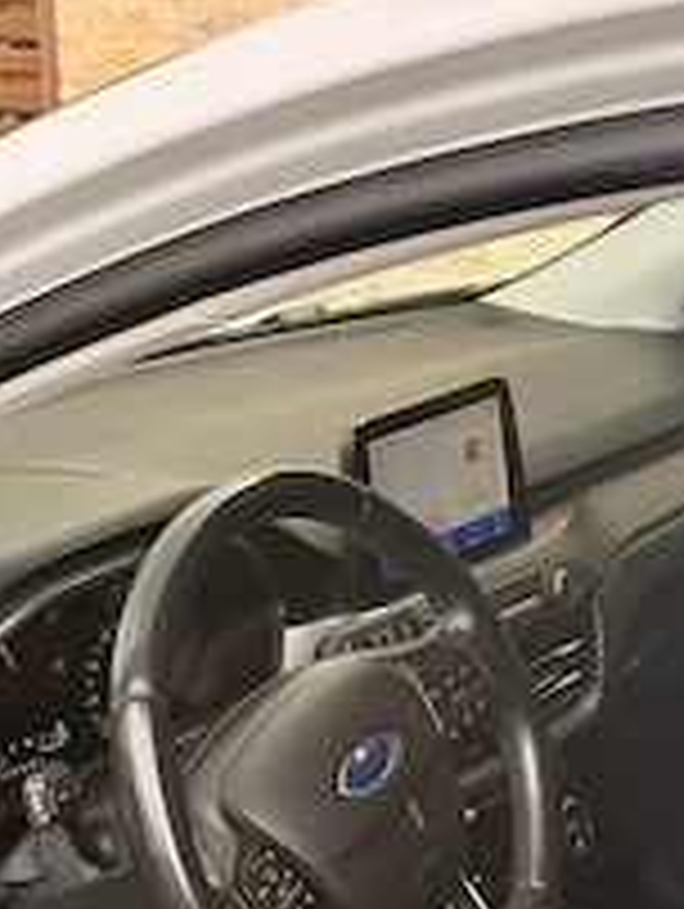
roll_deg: +1.7
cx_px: 306
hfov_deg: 15.6
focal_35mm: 95
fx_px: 2498
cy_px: 522
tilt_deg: -13.4
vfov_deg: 20.6
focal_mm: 6.76
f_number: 1.78
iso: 64
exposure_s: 1/490
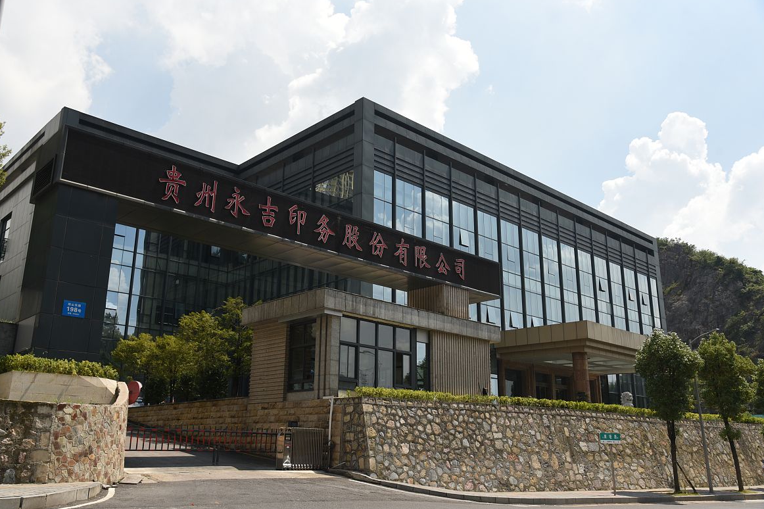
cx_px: 378
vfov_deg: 42.3
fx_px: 658
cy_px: 255
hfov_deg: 60.3
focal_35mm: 31
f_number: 7.1
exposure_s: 1/1600
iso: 400
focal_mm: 30
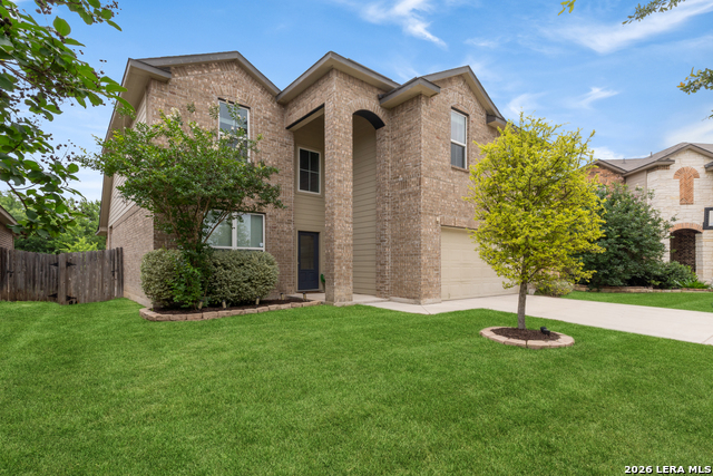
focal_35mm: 16
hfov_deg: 95.0
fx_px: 327
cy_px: 238
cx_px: 356
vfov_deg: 72.1
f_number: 10
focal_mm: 11
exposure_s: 1/25
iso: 100
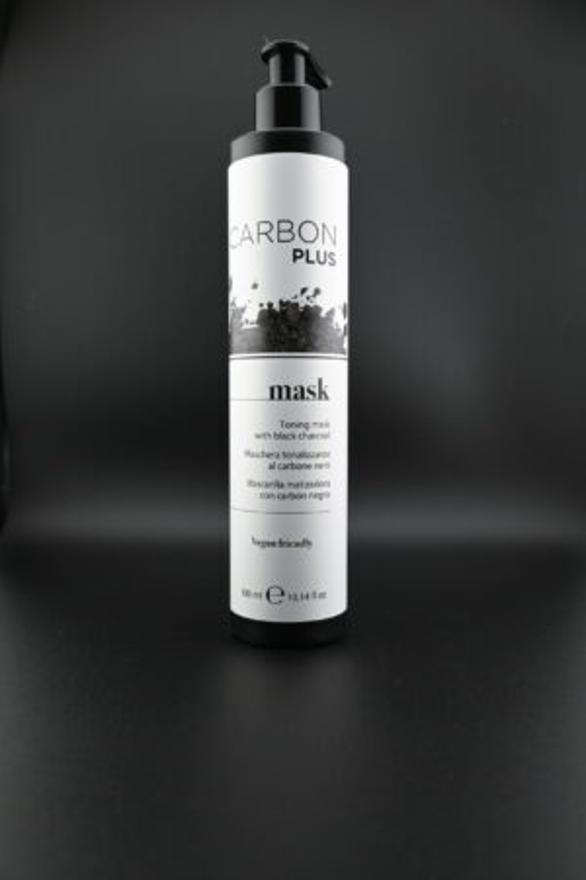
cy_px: 440
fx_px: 751
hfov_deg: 42.6
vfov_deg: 60.7
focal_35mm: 31
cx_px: 293
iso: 400
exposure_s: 1/200
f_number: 3.8
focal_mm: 20.5
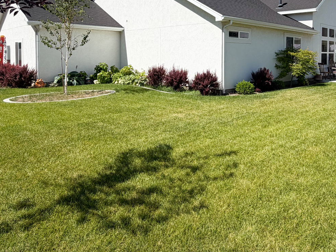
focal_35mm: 29
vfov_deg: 46.5
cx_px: 235
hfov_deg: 59.6
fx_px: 282
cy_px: 63
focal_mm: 2.22
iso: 25
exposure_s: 1/950
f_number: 2.2
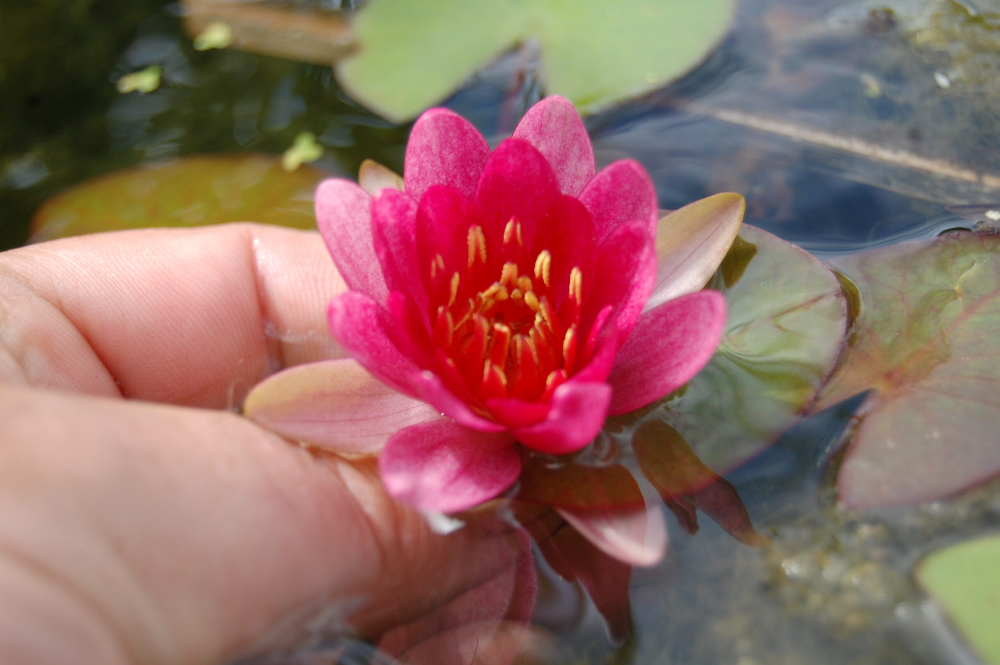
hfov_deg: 24.6
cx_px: 500
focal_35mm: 82
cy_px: 332
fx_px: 2290
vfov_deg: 16.5
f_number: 5.6
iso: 400
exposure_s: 1/400
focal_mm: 55
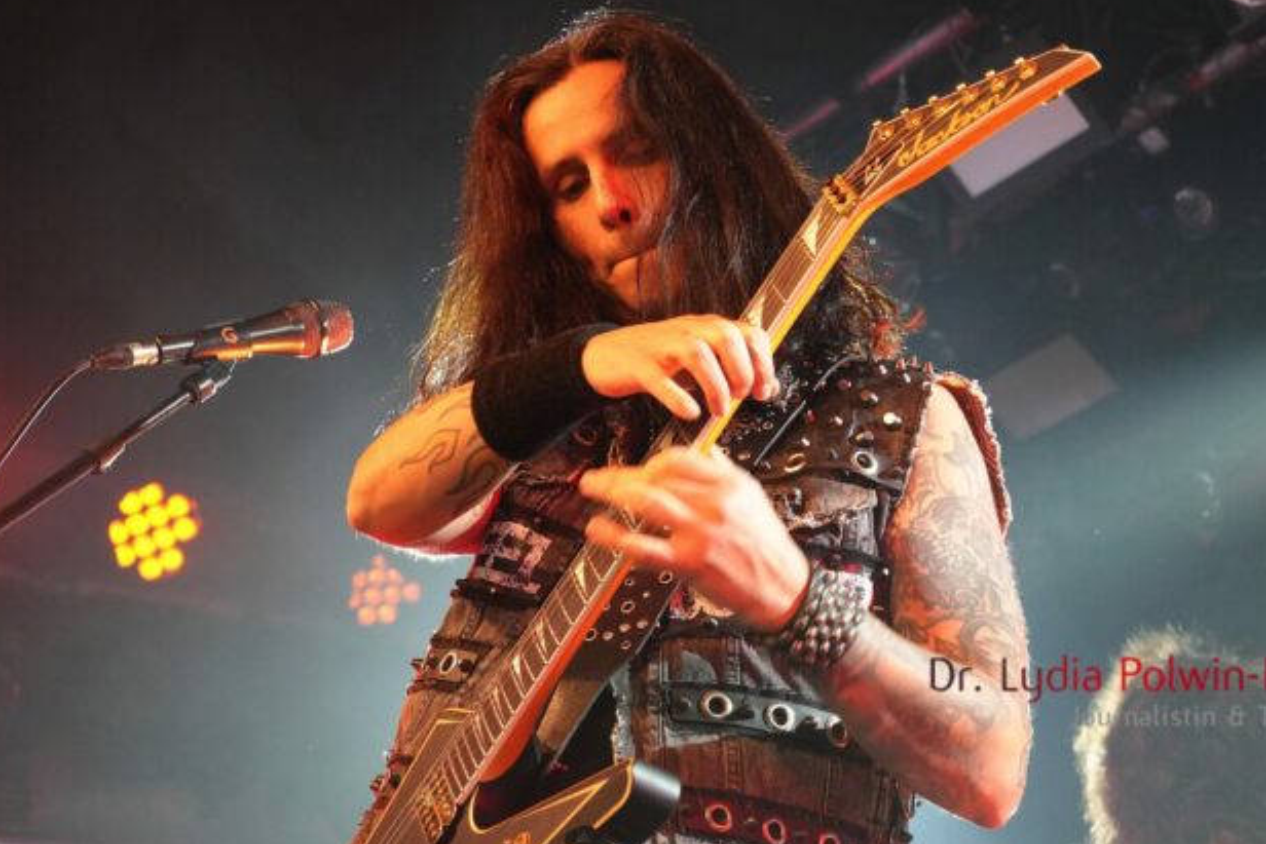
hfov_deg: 20.2
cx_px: 697
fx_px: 3552
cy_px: 394
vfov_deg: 13.6
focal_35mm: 101
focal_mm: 54
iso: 2500
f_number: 4.5
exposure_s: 1/160
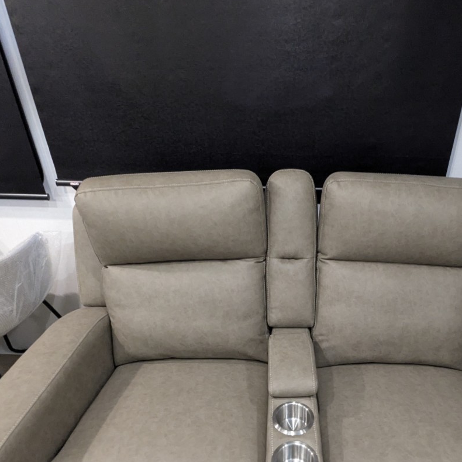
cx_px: 285
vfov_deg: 61.9
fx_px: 377
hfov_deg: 62.2
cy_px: 293
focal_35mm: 25
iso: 651
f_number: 2.2
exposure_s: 1/39.9
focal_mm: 2.35
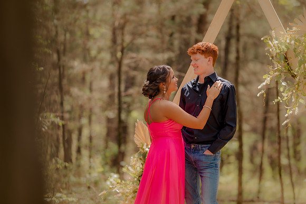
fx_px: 892
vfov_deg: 13.0
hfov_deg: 19.5
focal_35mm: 105
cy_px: 102
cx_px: 153
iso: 125
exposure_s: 1/500
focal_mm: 105
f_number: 1.6
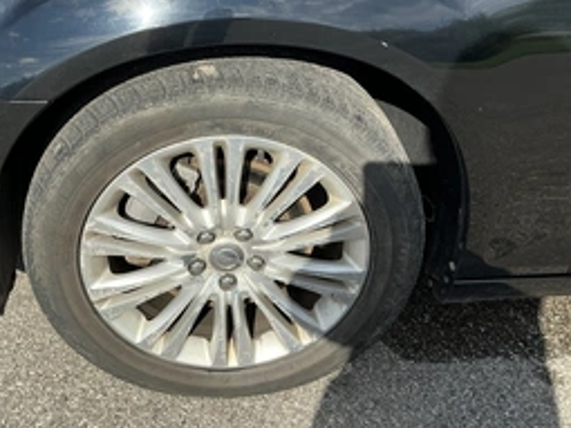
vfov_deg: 32.7
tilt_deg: -29.6
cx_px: 242
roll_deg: -2.4
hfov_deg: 42.8
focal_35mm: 44
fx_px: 725
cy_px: 161
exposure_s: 1/1055
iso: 25
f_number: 1.8
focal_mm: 3
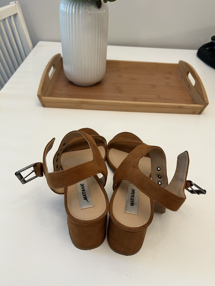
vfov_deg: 67.3
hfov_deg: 53.1
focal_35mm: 26
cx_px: 108
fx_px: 215
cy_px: 143
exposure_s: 1/60
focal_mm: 5.1
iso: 80
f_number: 1.6
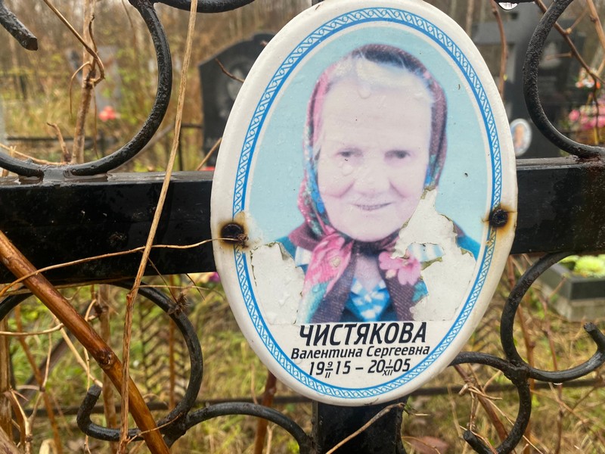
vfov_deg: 53.1
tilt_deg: -22.1
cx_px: 302
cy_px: 227
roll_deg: -0.8
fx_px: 454
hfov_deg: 67.3
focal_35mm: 26
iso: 40
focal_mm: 4.25
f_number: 1.8
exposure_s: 1/122
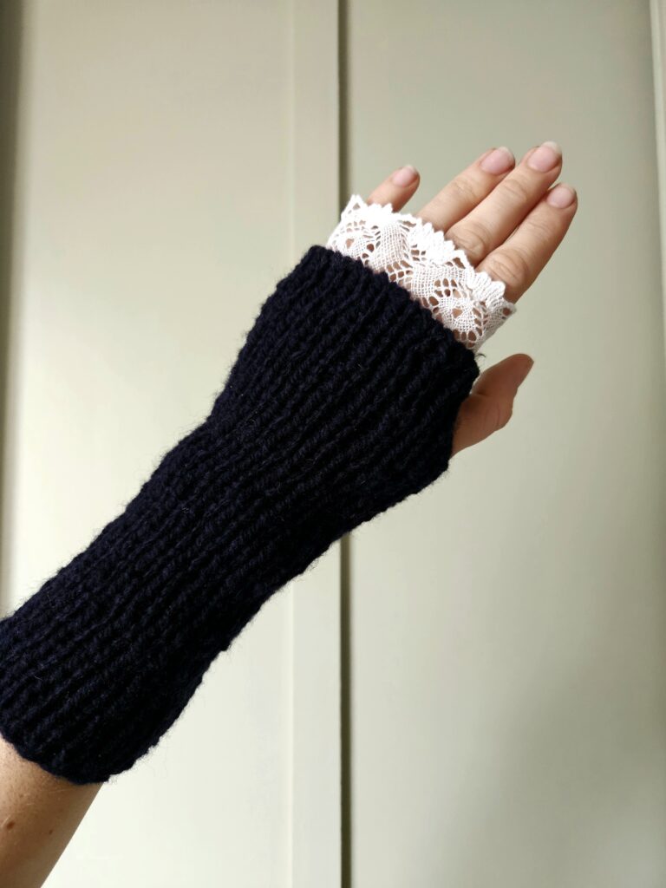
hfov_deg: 58.9
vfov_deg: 73.9
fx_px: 590
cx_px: 333
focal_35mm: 23
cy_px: 444
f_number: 1.8
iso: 800
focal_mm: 5.4
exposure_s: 1/101
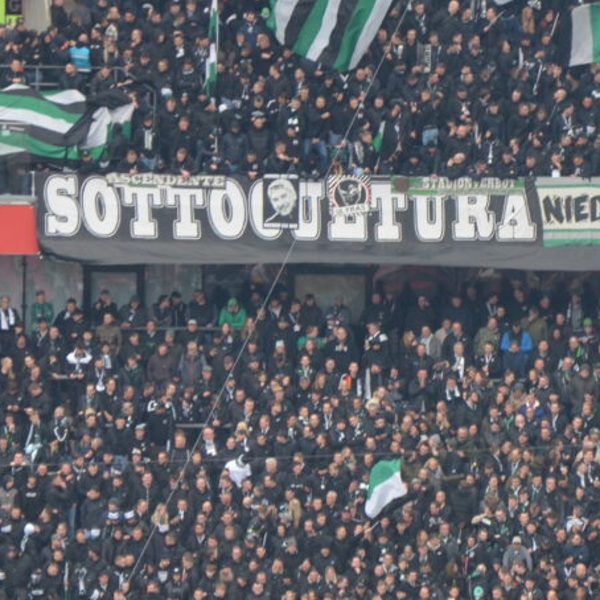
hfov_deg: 3.7
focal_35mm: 470
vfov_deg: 3.7
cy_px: 359
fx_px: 9226
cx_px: 489
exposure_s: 1/250
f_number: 5.6
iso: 640
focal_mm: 105
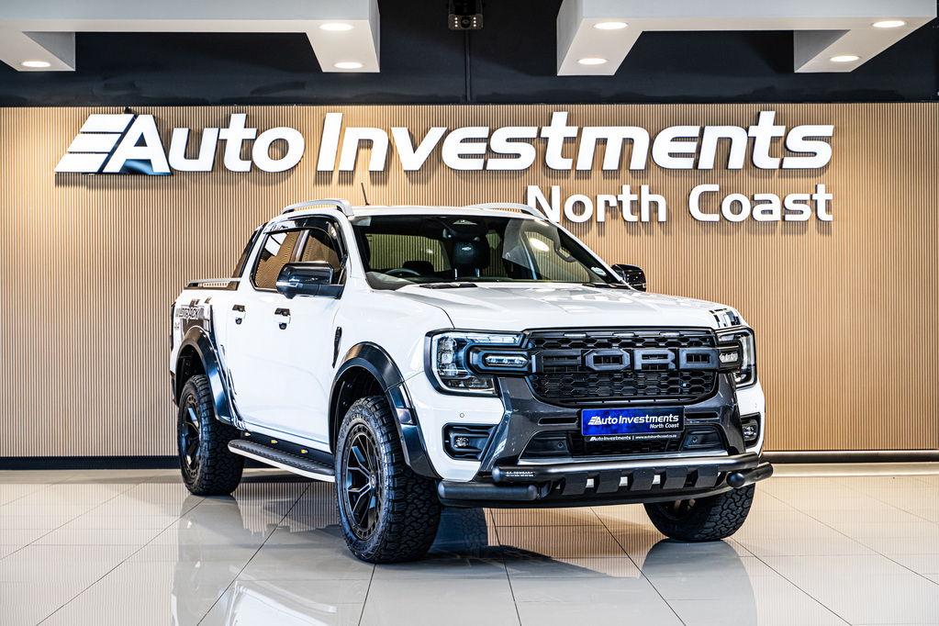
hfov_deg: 33.4
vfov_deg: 22.6
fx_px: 1565
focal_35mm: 60
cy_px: 313
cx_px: 470
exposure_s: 1/100
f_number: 4
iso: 640
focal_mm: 60
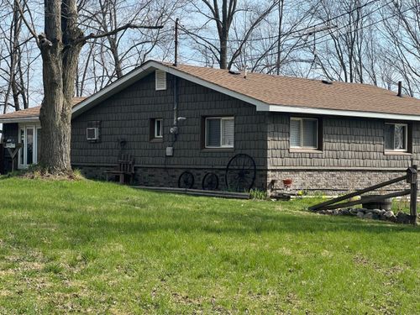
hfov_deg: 25.3
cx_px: 210
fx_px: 934
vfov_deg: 19.1
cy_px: 158
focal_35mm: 77
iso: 32
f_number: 2.8
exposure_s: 1/479
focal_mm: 9
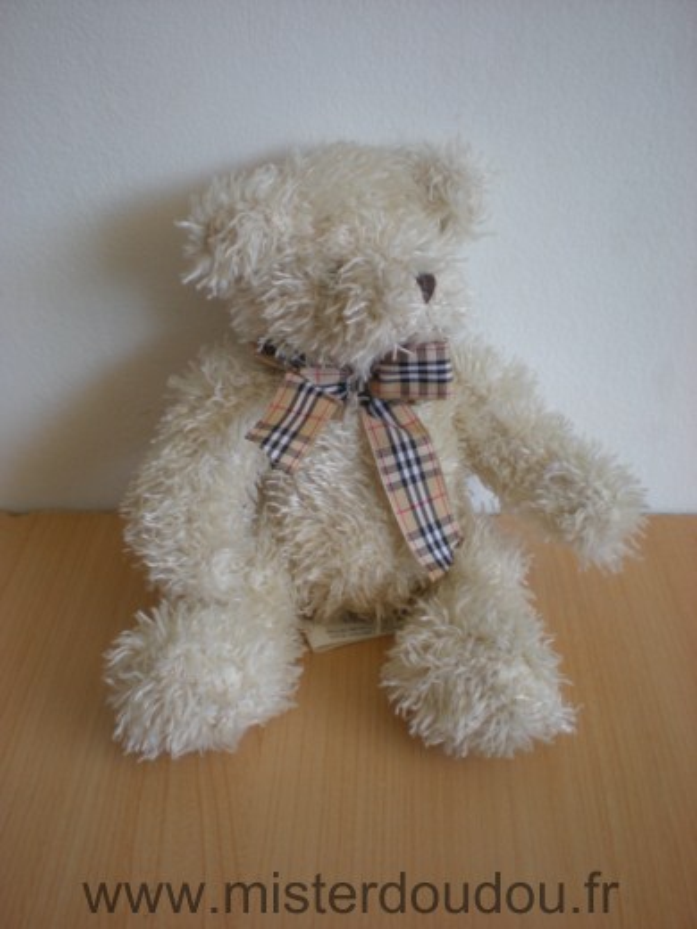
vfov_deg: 49.0
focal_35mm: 38
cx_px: 348
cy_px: 464
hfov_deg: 37.7
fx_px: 1020
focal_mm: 6.3
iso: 64
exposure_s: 1/41.1
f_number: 3.1
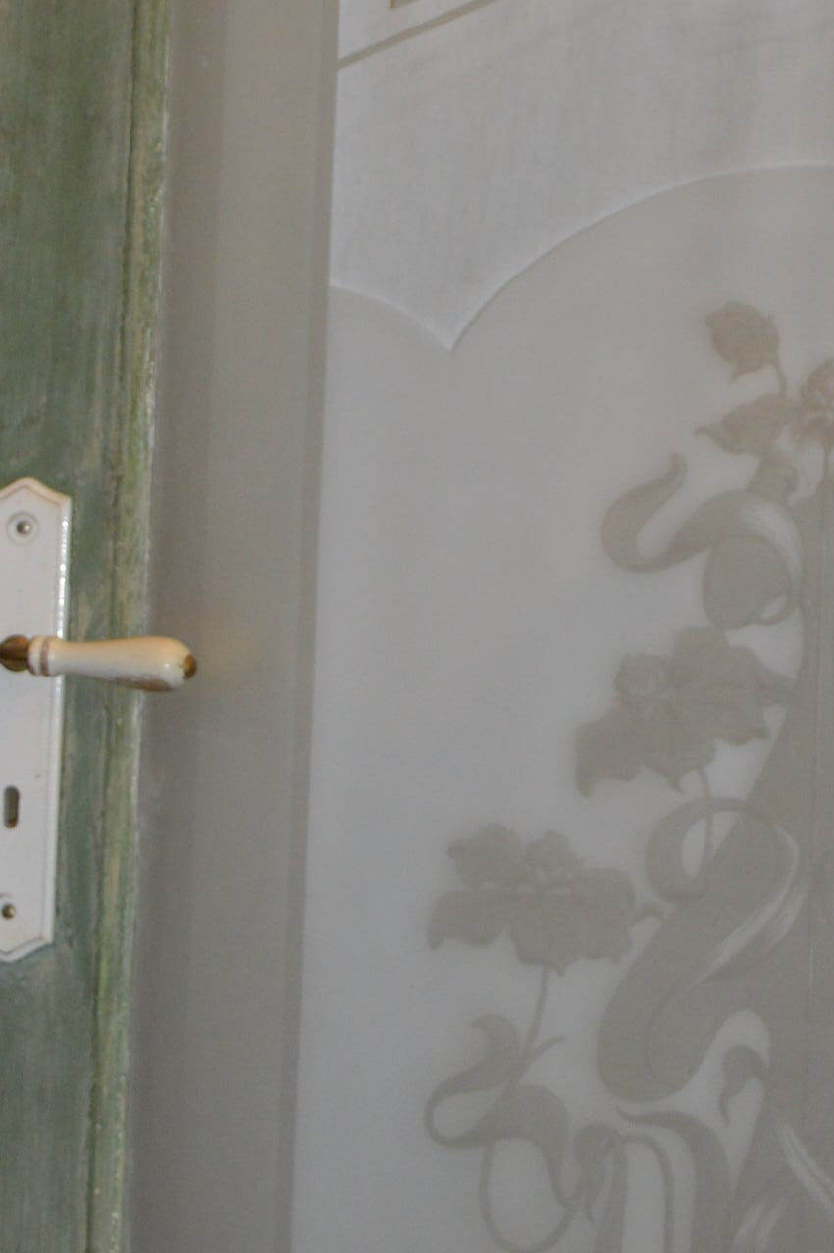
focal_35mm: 113
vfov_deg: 18.0
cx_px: 832
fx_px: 3933
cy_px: 359
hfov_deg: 12.0
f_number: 4.8
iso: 720
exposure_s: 1/60
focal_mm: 32
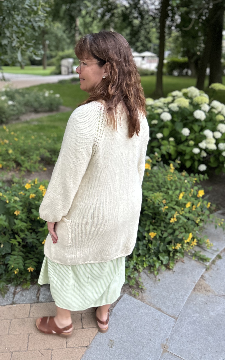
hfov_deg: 44.3
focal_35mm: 28
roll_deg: -0.4
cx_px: 89
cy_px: 182
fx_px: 275
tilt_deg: -24.6
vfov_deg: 66.5
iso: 160
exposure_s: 1/50
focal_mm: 5.7
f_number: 1.5
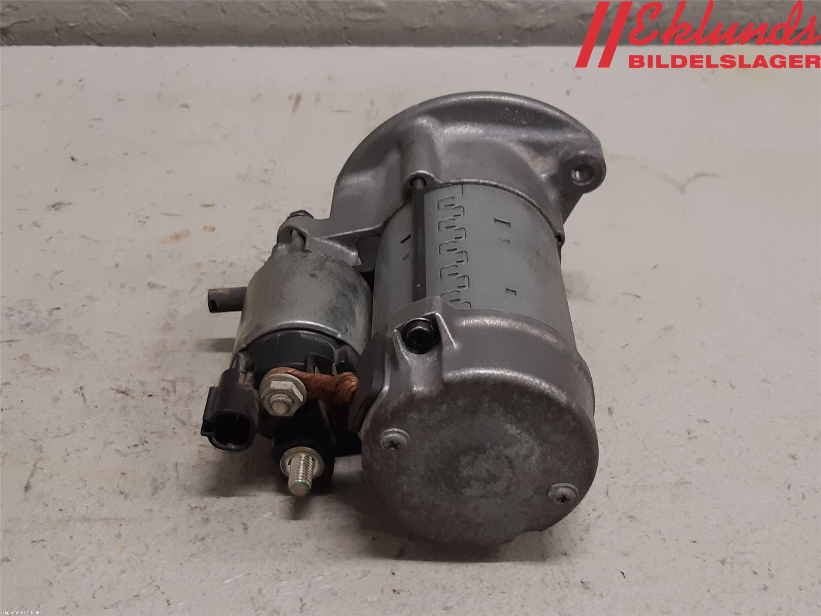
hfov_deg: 67.3
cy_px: 308
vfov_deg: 53.1
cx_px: 410
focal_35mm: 26
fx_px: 617
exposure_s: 1/50
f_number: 1.7
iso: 125
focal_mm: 3.93
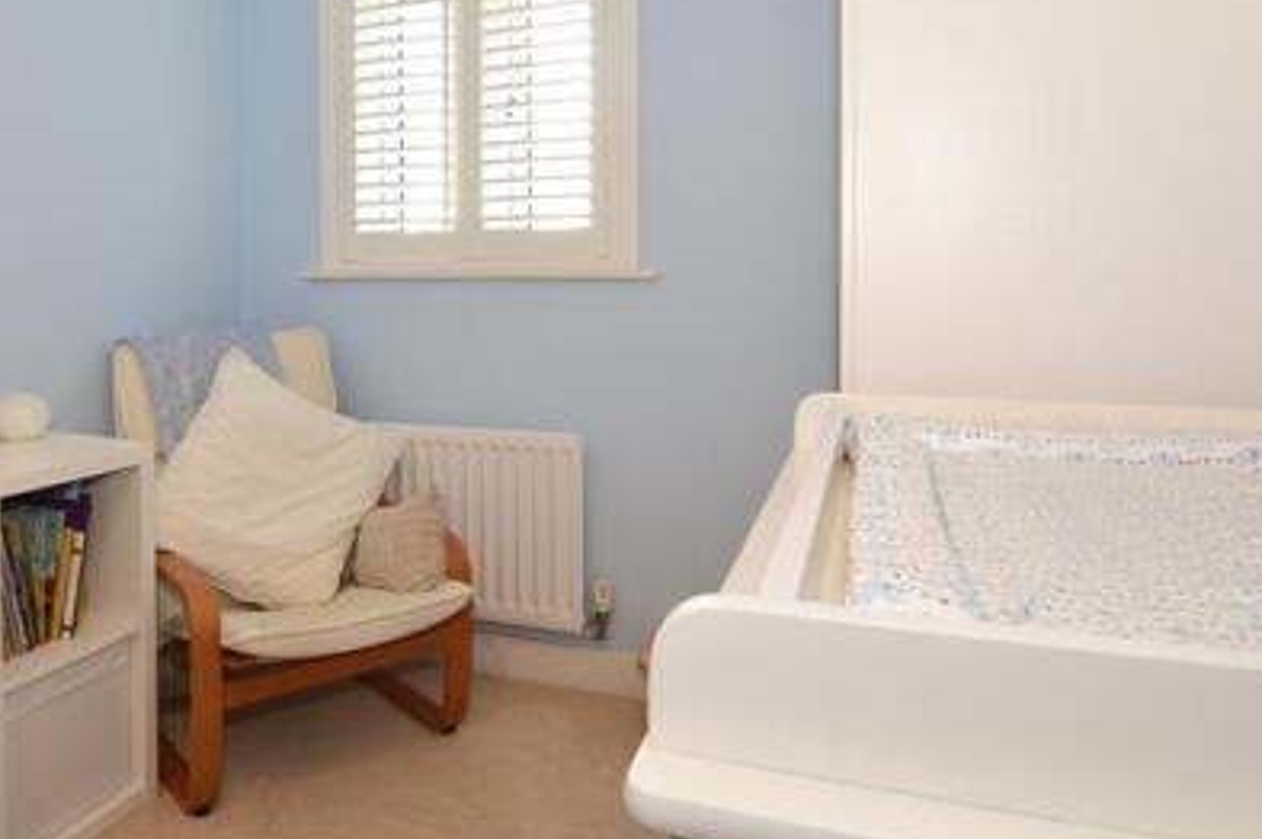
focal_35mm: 25
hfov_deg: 70.6
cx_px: 487
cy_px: 293
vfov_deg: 50.5
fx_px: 876
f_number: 8
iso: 200
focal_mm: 10
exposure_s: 1/8
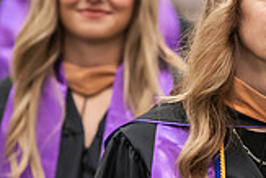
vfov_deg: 2.2
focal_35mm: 624
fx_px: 4615
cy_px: 63
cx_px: 268
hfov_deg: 3.3
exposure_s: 1/200
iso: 2500
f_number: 3.2
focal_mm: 175
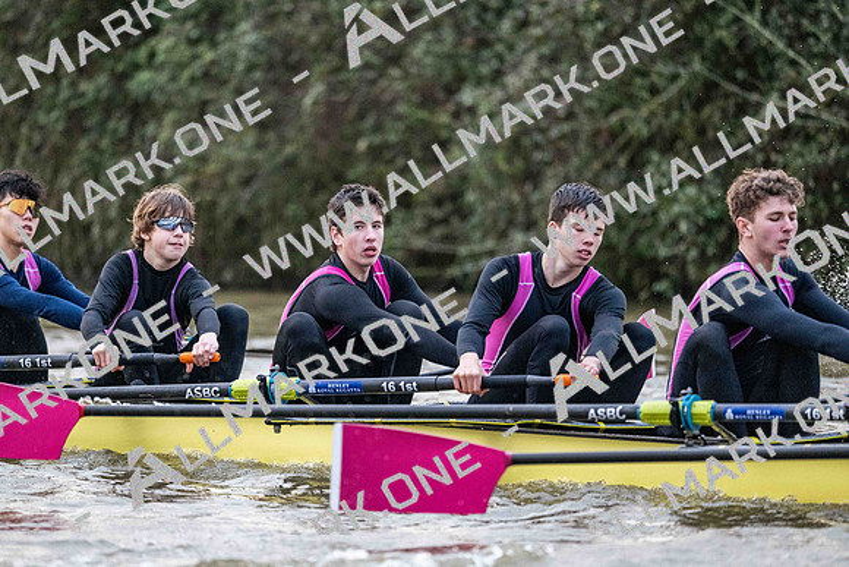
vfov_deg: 3.4
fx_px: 9435
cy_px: 284
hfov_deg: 5.2
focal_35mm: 400
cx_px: 424
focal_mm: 400
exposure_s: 1/1600
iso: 11400
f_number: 4.5
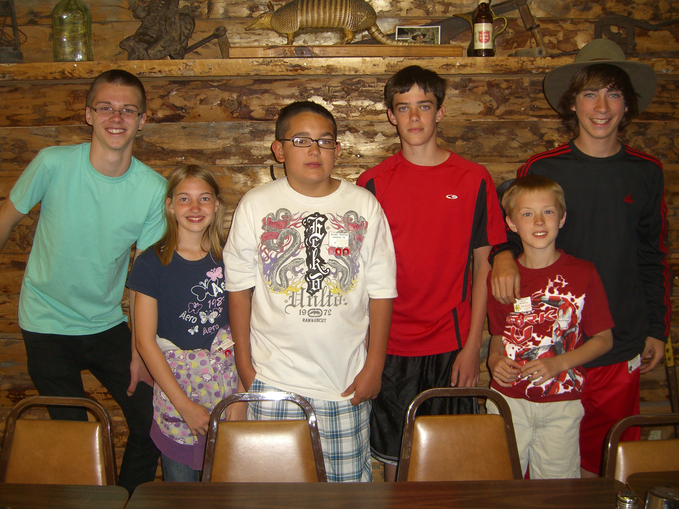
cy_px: 254
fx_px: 745
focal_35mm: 38
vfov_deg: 37.7
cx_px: 340
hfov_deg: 49.0
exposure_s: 1/60
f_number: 2.8
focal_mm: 7.9
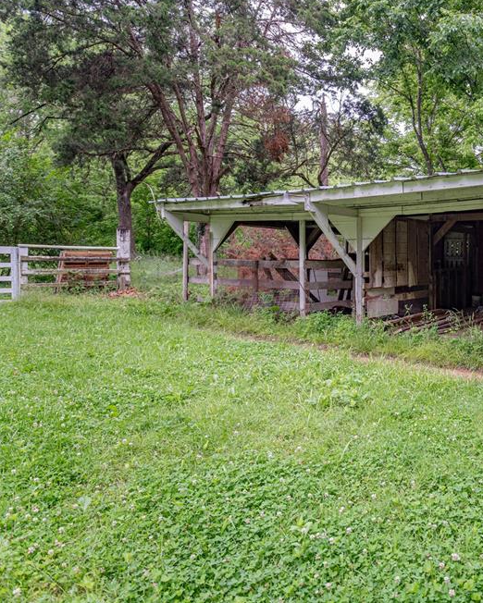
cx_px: 412
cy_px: 290
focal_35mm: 25
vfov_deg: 68.1
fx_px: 447
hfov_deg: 51.7
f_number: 2.8
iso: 250
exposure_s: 1/320
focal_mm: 17
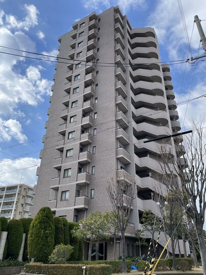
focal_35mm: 26
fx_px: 206
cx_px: 103
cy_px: 138
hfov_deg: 53.1
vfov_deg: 67.3
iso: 32
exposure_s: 1/2506
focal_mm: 4.2
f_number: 1.6
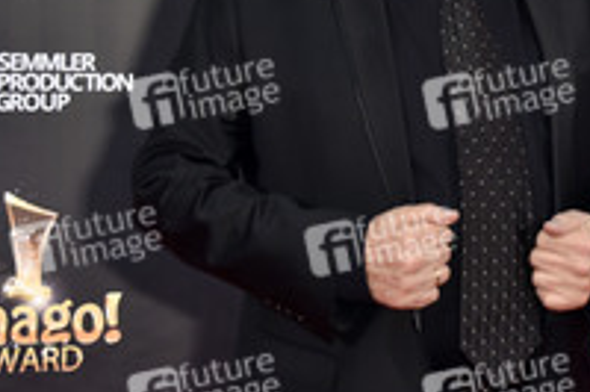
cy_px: 21
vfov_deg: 12.5
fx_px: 1769
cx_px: 420
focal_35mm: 108
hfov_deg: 18.8
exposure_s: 1/160
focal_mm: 48
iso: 1000
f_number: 5.6
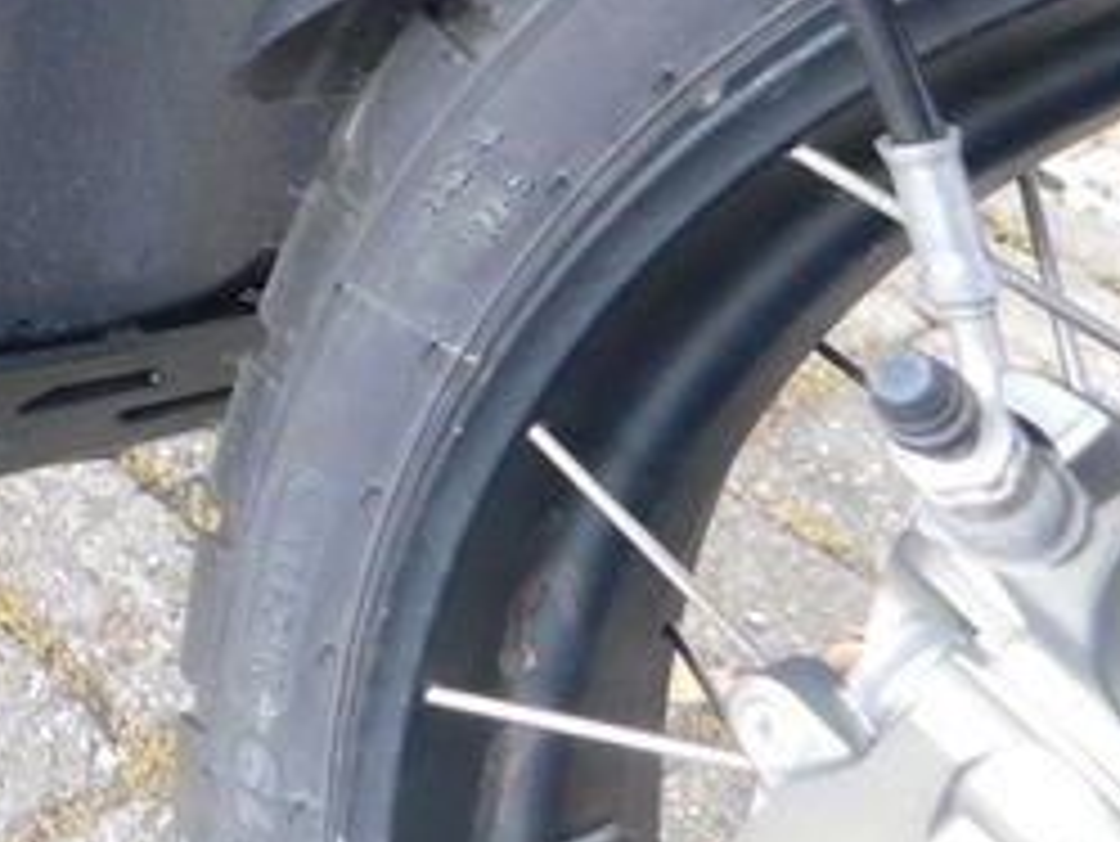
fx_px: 1910
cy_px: -149
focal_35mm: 59
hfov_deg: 28.5
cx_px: -216
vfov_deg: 22.9
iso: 125
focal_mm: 4
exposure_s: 1/40
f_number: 3
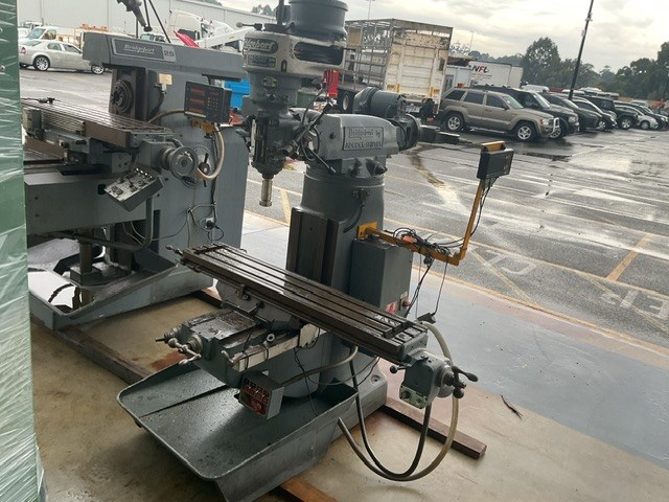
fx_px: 560
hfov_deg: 61.7
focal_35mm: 29
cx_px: 334
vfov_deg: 48.2
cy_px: 251
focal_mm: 3
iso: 50
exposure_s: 1/120
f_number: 1.8
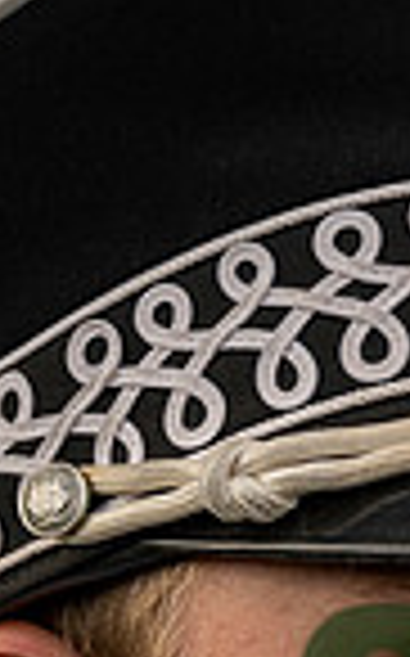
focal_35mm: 199
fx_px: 3565
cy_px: 817
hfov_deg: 6.5
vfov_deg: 10.4
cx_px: 640
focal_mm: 49
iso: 500
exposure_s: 1/2000
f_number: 4
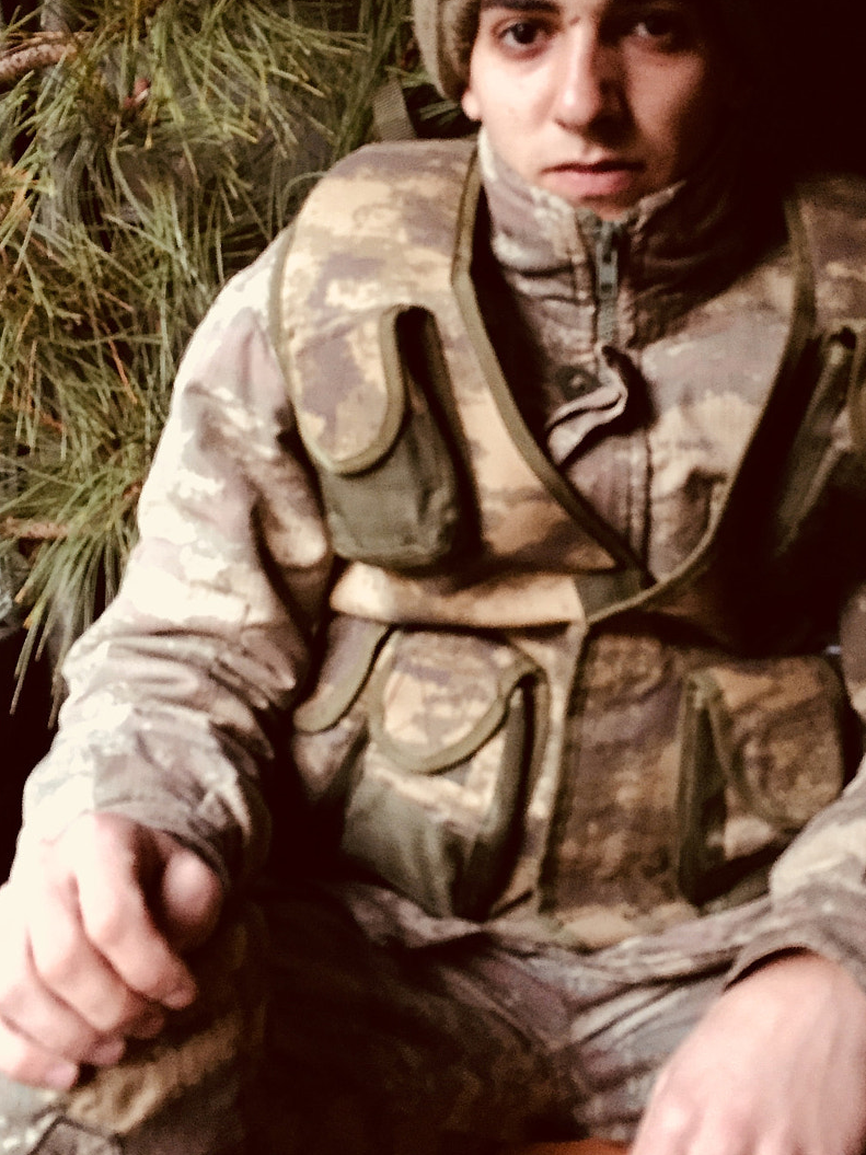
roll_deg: +0.7
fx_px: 1468
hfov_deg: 32.6
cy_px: 466
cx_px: 576
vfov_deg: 42.8
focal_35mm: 44
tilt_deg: +2.3
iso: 500
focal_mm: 4.15
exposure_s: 1/17
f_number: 2.2
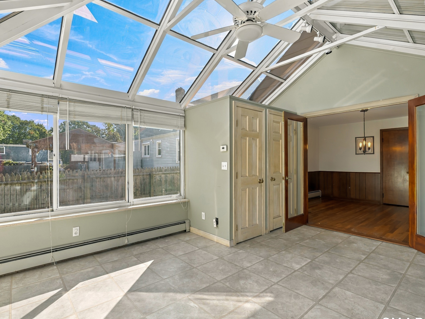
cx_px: 208
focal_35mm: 18
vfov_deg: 71.6
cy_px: 165
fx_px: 221
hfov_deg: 87.7
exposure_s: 1/1600
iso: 250
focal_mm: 16
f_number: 4
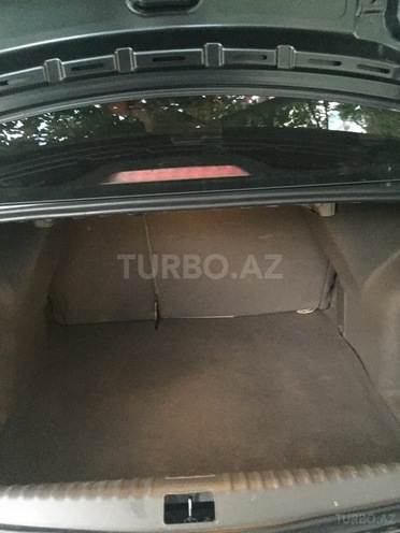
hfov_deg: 48.2
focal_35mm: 29
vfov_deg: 61.7
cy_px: 266
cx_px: 200
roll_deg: +1.3
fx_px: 447
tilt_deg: -21.3
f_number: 2.2
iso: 1250
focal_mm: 4.15
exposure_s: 1/17
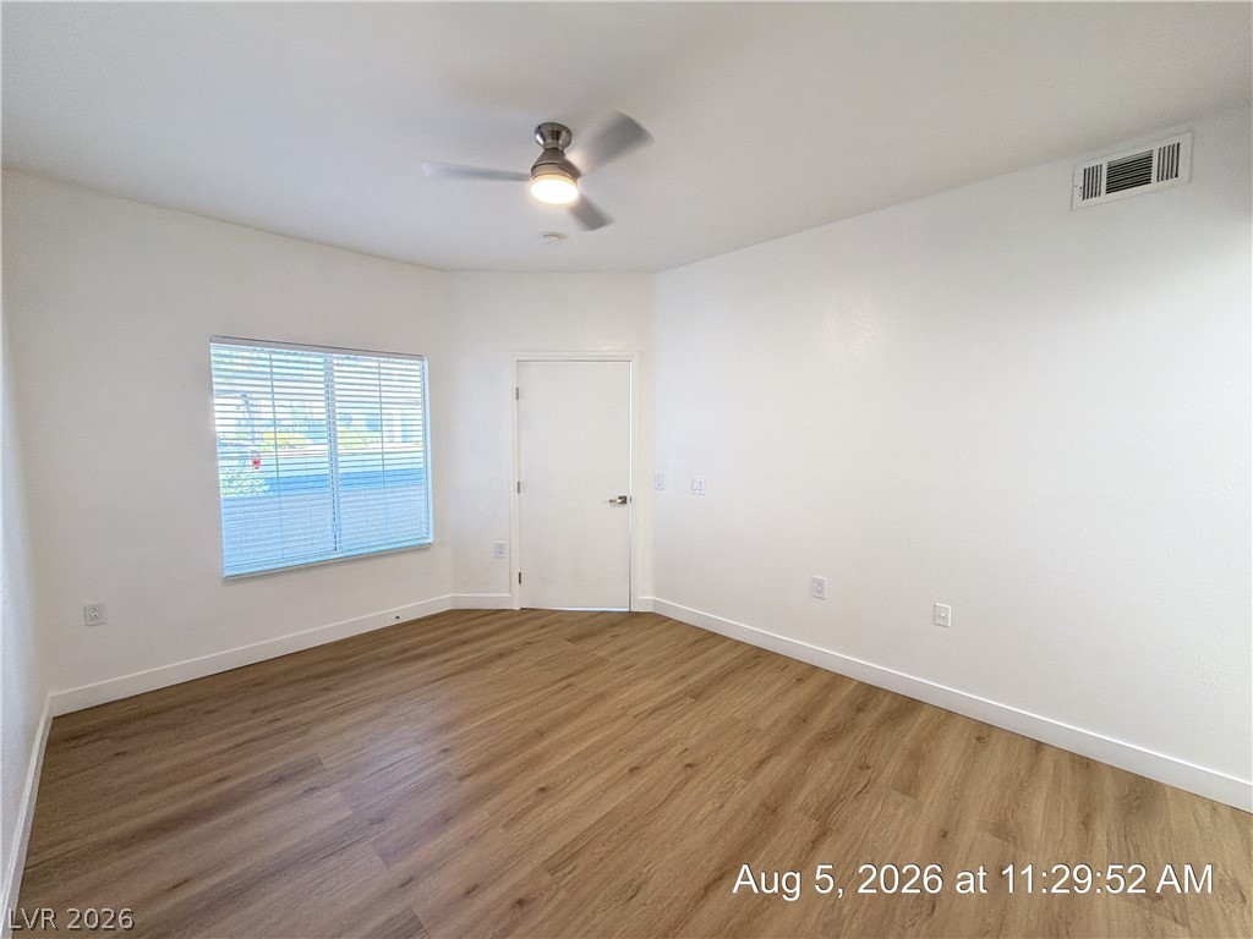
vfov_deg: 85.7
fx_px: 507
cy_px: 470
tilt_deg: -5.1
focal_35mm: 14
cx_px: 626
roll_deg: -0.4
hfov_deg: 102.1
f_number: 2.2
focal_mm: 2.22
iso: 250
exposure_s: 1/60
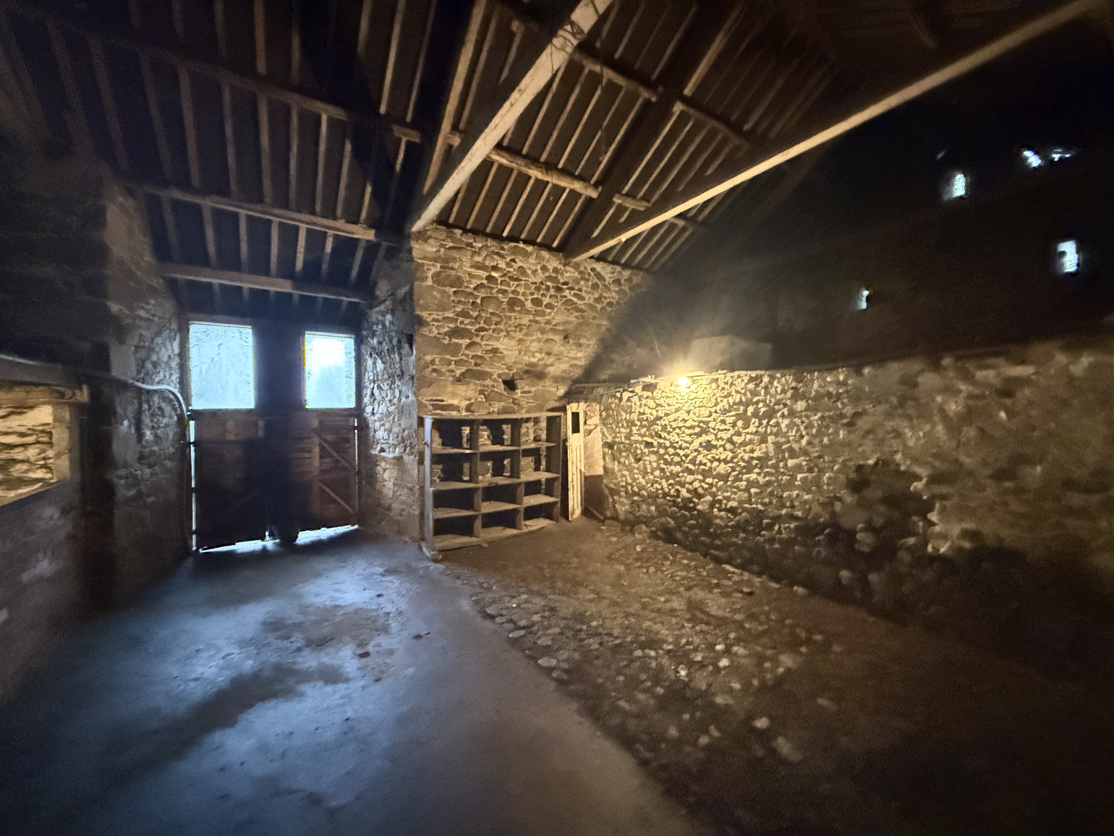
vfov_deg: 85.7
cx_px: 557
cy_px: 418
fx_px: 451
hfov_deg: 102.1
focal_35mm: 14
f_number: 2.2
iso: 2500
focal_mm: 2.22
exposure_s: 1/18
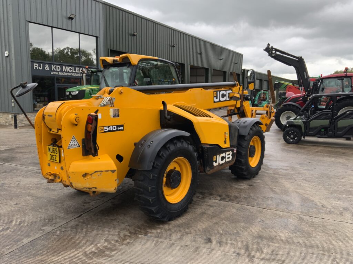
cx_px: 176
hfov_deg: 61.7
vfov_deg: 48.2
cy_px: 132
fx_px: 296
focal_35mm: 29
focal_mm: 3
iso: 16
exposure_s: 1/240
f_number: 1.8
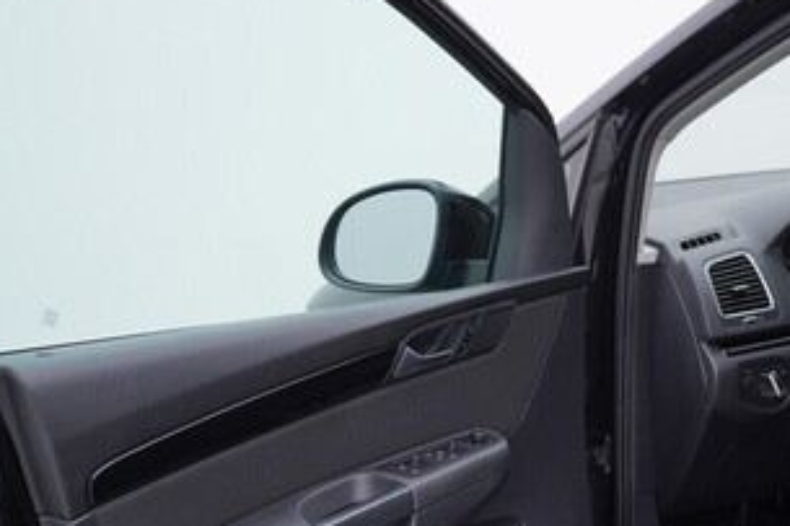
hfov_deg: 30.2
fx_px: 1426
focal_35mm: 65
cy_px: 398
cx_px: 642
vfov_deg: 20.7
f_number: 3.5
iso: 125
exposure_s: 1/60
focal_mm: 24
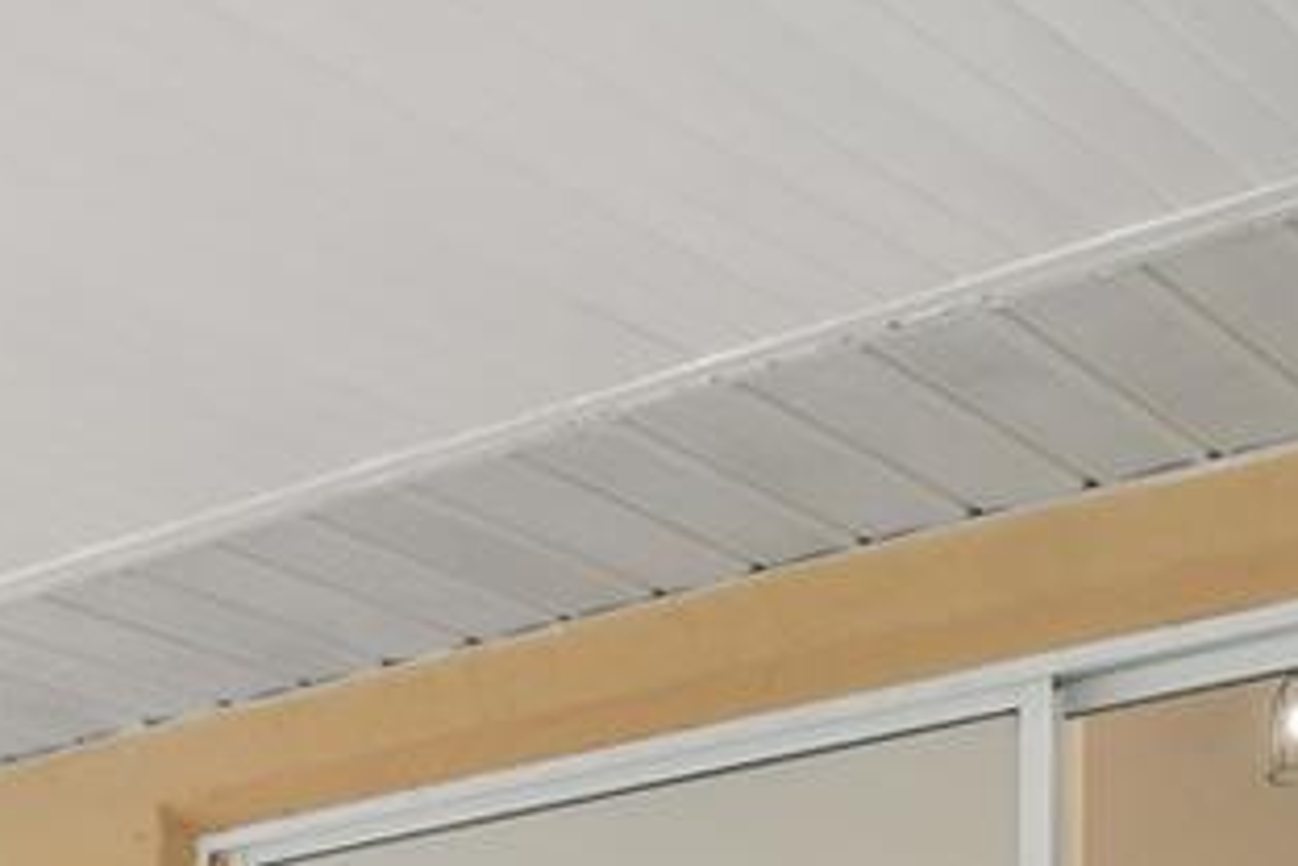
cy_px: 1574
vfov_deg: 15.2
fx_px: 2776
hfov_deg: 20.1
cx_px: -949
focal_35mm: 77
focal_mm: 10
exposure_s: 1/8
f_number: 7.1
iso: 100
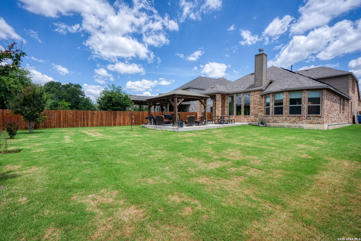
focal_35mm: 16
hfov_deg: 96.7
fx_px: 160
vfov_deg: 73.7
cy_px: 120
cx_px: 180
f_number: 11
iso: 100
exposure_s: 1/200
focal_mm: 16
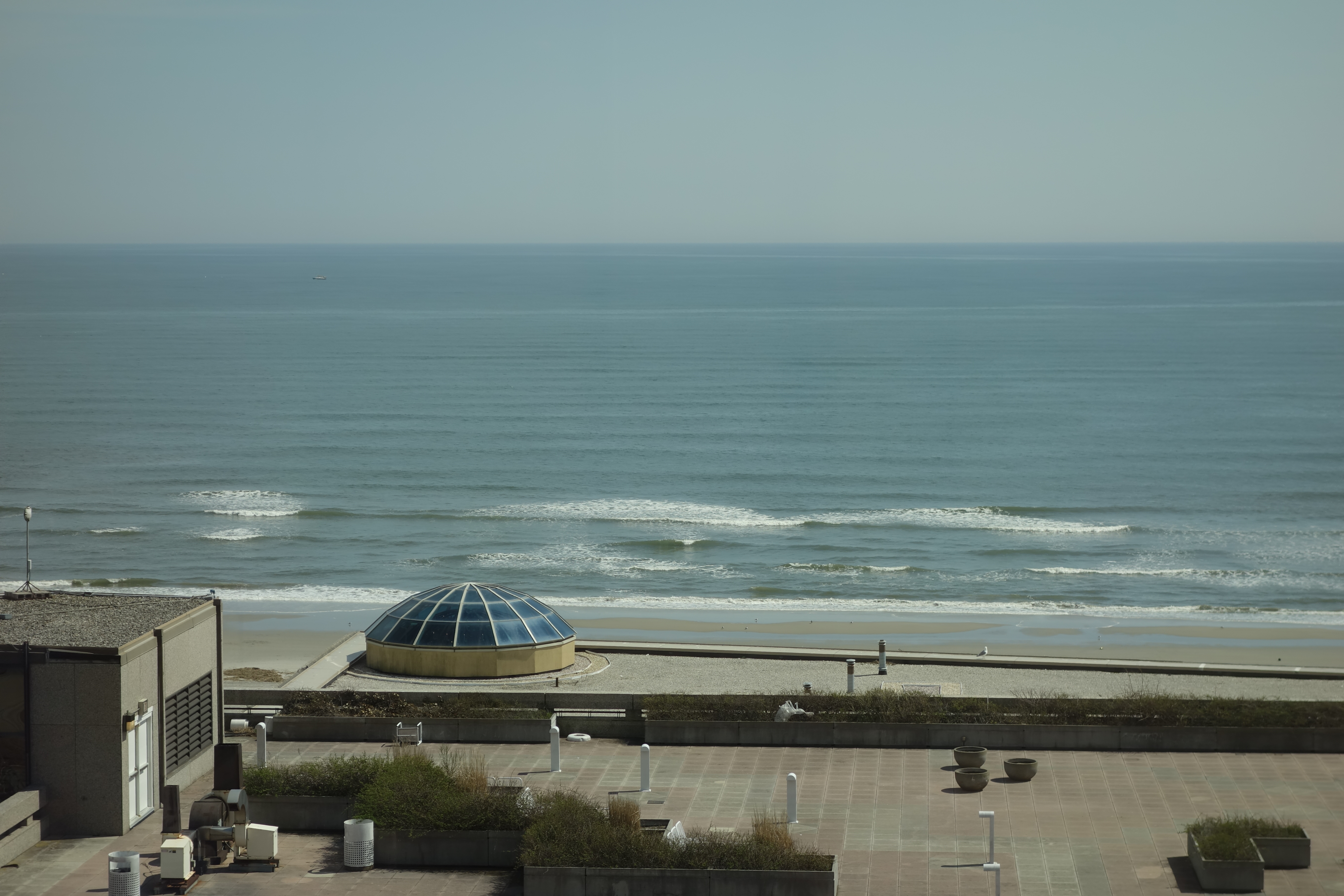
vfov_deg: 15.9
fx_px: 3210
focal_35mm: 86
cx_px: 672
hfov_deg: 23.6
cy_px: 448
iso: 125
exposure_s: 1/400
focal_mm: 31.83
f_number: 4.5
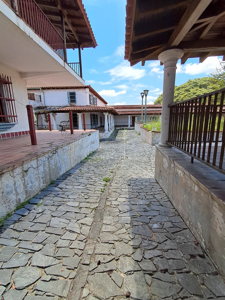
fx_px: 139
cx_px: 112
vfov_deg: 94.5
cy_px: 150
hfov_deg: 78.1
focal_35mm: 16
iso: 40
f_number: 2.2
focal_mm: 1.64
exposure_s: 1/846
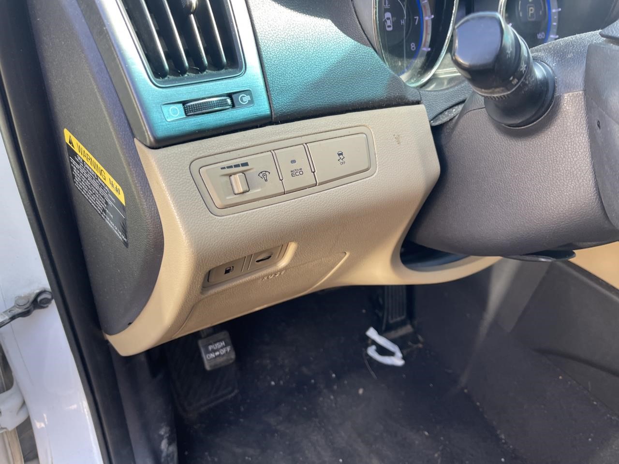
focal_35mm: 25
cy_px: 232
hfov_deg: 69.4
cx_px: 310
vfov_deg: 54.9
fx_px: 447
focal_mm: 5.1
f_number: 1.6
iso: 50
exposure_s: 1/121
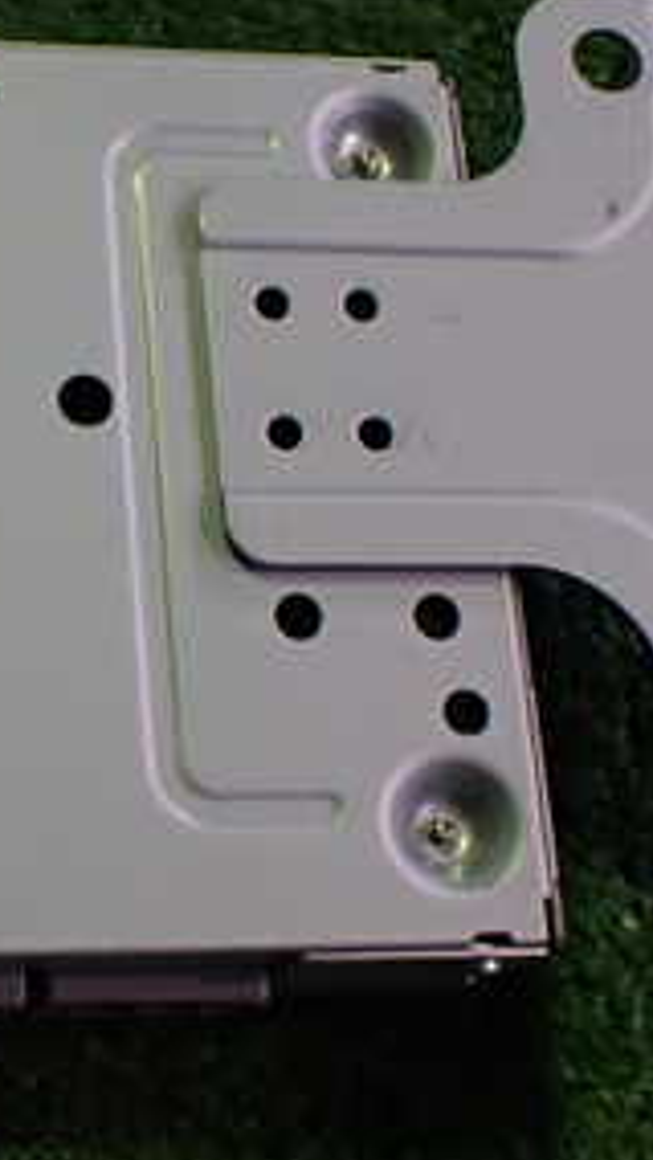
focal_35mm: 69
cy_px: 609
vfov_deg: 30.6
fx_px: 2121
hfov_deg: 16.9
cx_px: -78
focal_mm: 5.4
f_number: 2.3
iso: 400
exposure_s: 1/125
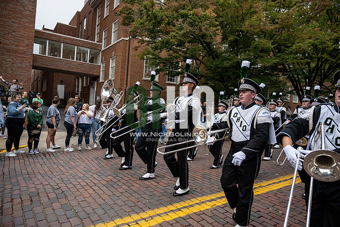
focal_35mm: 24
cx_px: 170
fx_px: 227
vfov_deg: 53.2
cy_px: 114
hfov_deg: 73.7
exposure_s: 1/1600
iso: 800
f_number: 4
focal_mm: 24
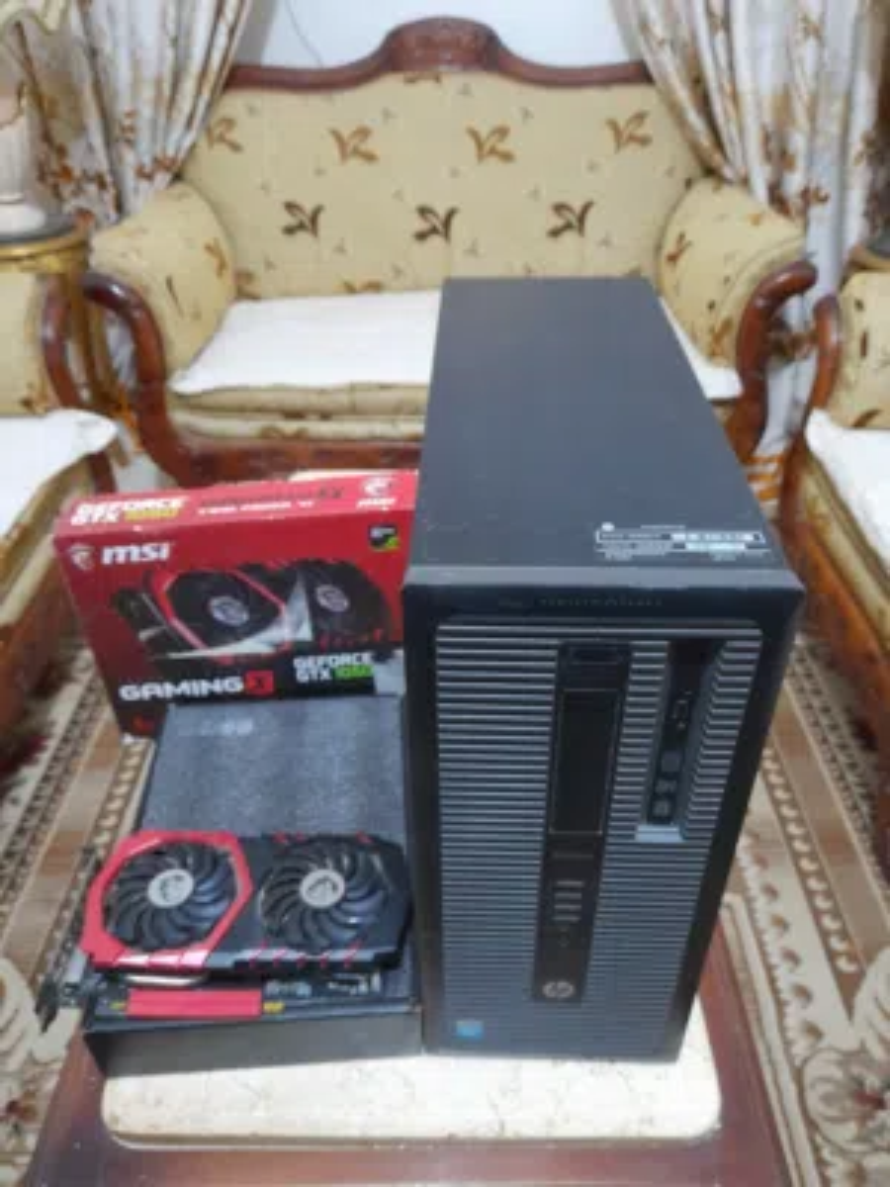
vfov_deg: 69.4
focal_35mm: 25
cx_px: 445
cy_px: 594
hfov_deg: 54.9
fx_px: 857
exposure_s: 1/25
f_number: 2
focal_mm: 4.6
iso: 500
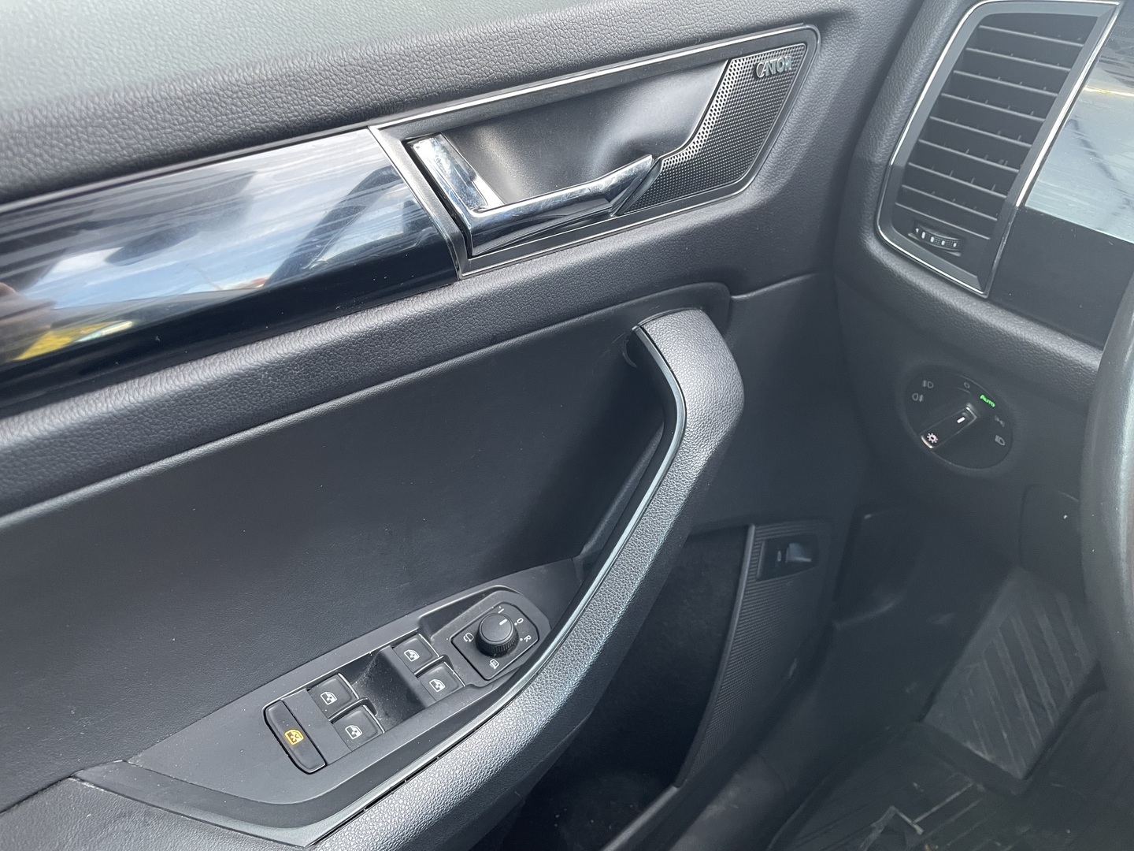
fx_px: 852
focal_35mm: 26
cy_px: 426
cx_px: 567
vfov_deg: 53.1
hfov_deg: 67.3
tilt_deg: -36.7
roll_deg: +0.4
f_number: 1.6
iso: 200
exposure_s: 1/60
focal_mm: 4.2
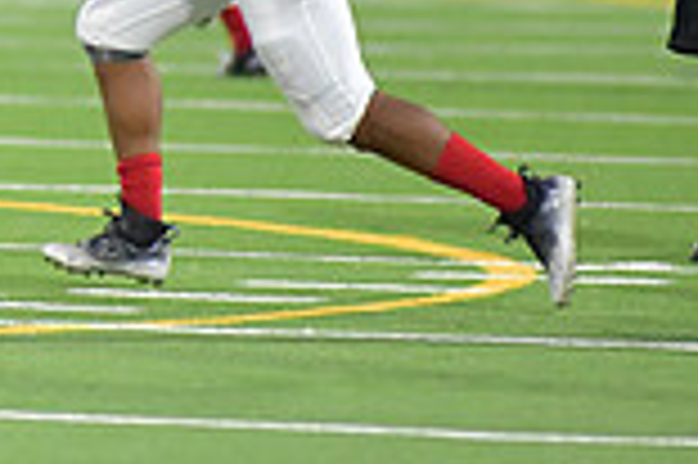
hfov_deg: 1.8
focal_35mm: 1123
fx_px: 21750
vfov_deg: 1.2
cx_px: -603
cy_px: -61
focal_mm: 300
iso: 7200
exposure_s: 1/1250
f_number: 3.5
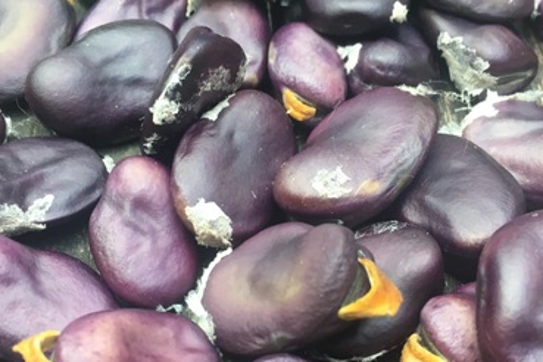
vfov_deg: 27.3
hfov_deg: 40.3
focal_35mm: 49
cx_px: 265
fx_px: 739
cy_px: 246
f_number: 2.2
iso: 25
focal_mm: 4.15
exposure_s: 1/33
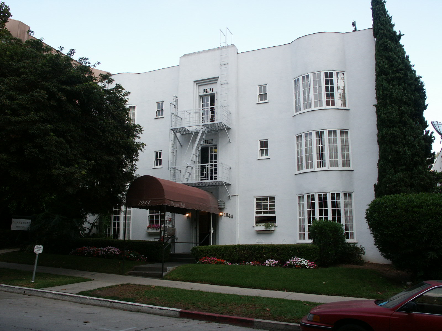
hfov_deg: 58.4
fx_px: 396
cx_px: 221
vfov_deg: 45.4
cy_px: 166
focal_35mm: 31
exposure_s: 1/180
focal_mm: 8.03
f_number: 4.5
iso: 100
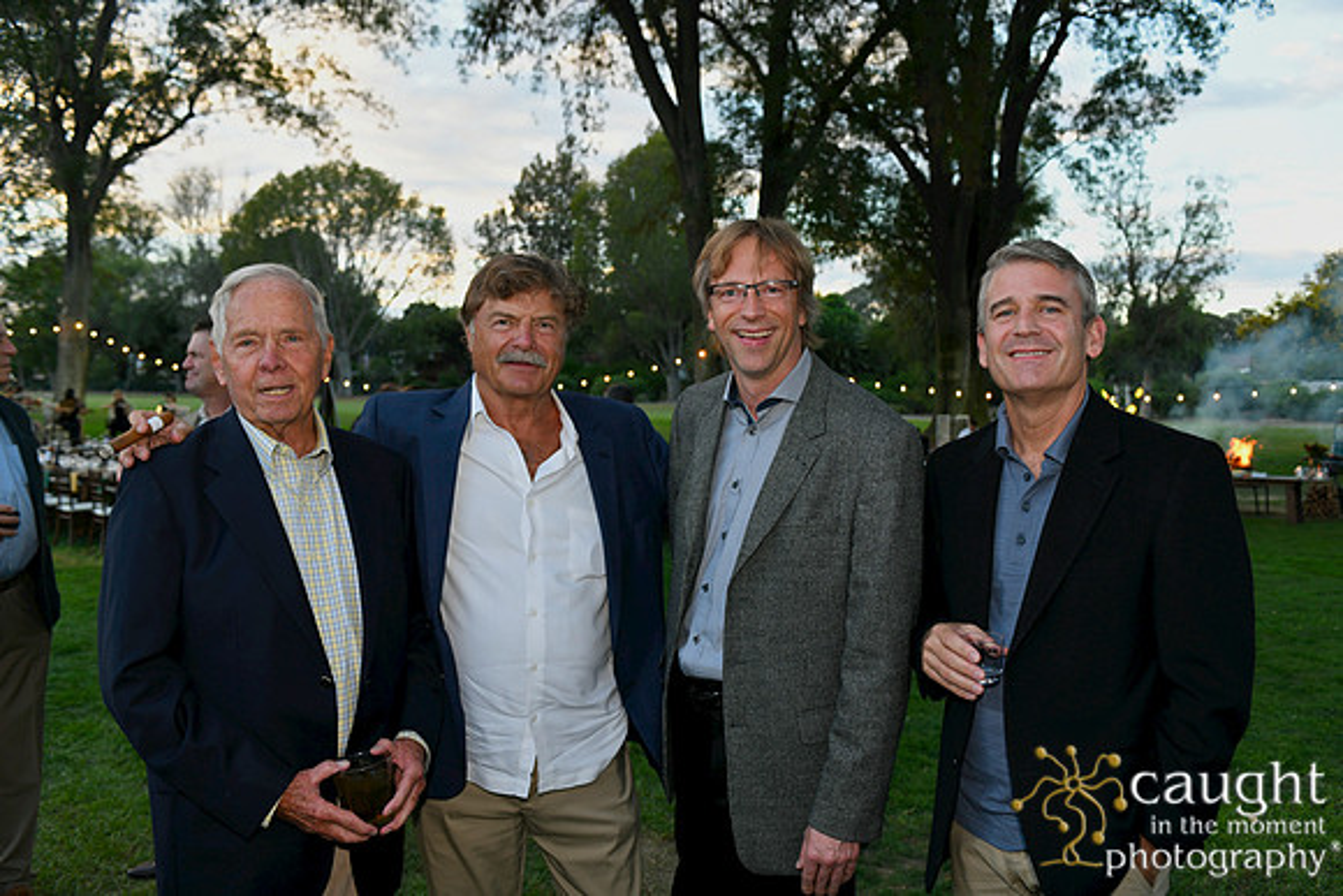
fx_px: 1157
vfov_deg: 42.3
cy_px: 448
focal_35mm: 31
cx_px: 672
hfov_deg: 60.3
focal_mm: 31
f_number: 4.5
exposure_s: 1/125
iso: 500
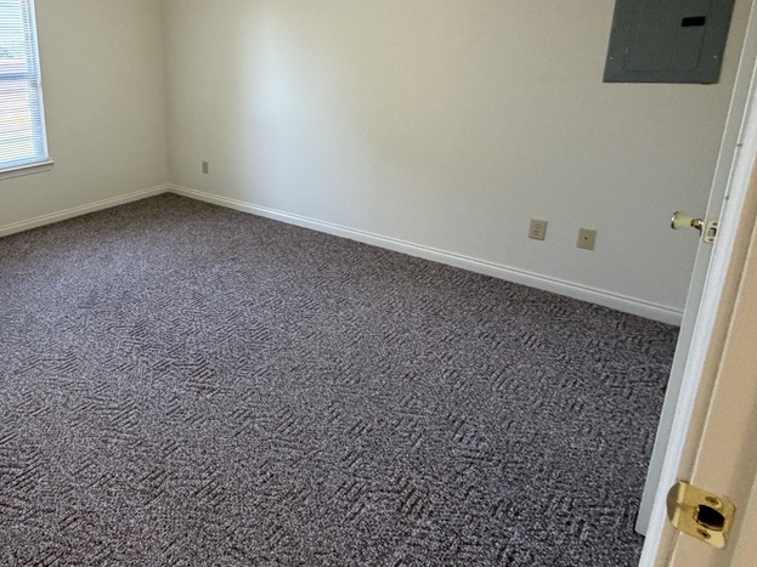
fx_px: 503
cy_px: 171
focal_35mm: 23
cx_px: 157
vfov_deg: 57.0
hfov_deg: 67.4
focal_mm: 2.22
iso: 250
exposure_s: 1/60
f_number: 2.2
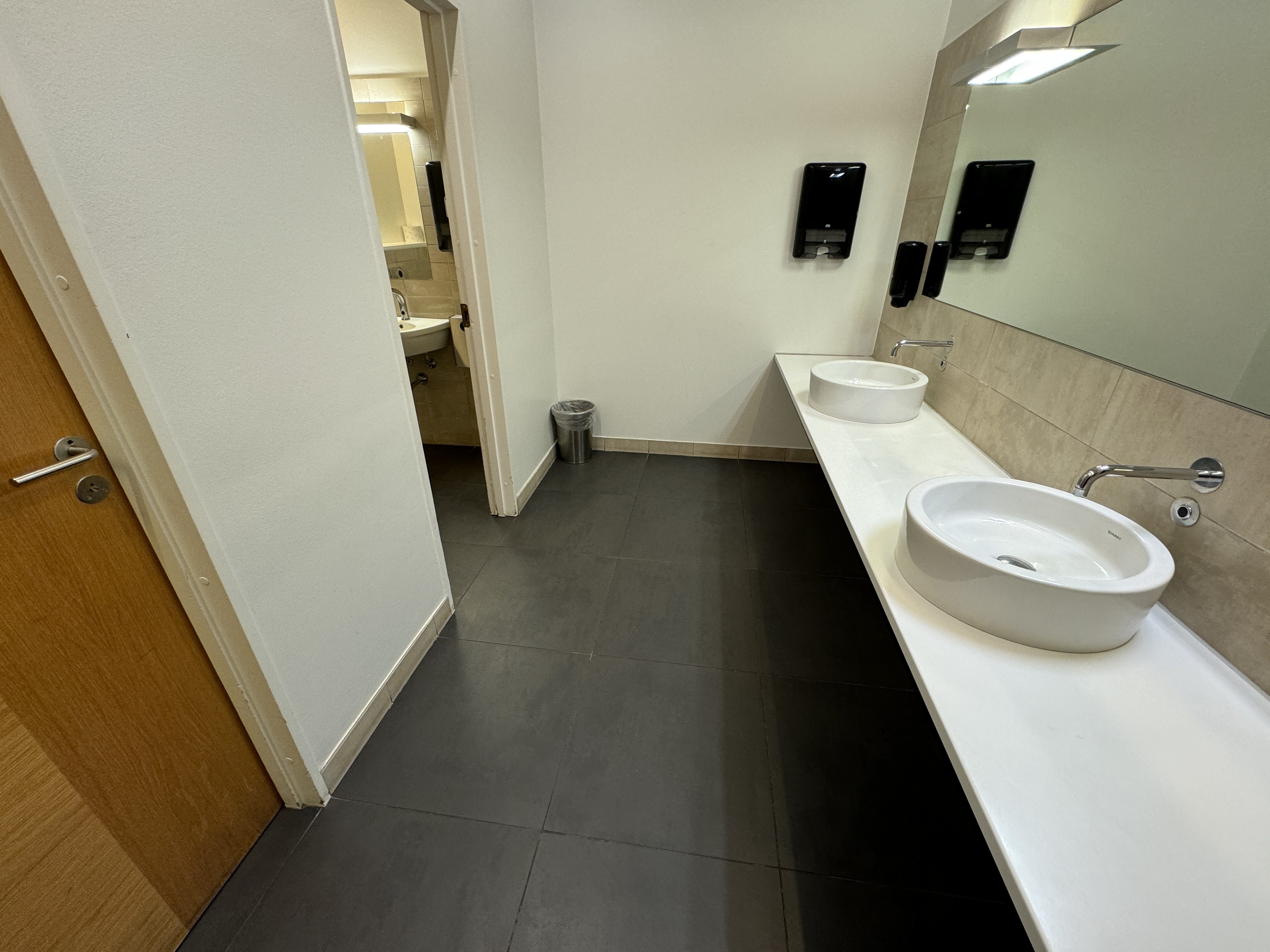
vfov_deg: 85.7
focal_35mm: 14
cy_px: 476
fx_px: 514
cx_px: 635
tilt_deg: -26.9
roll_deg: -0.2
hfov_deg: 102.1
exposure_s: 1/100
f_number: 2.2
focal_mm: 2.22
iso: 160
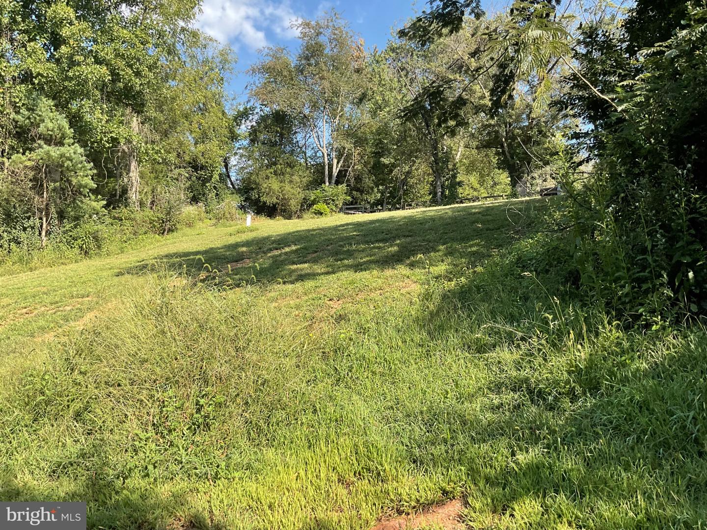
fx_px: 592
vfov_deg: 48.2
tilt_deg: +9.0
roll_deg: -0.9
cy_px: 265
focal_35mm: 29
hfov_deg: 61.7
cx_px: 354
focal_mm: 3
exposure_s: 1/529
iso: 16
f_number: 1.8
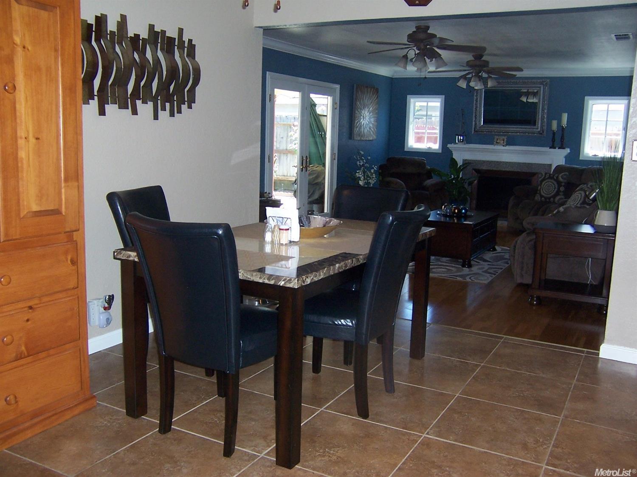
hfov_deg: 55.4
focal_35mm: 33
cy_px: 238
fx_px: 607
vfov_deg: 42.9
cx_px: 318
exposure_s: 1/60
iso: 140
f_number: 2.8
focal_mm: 5.5
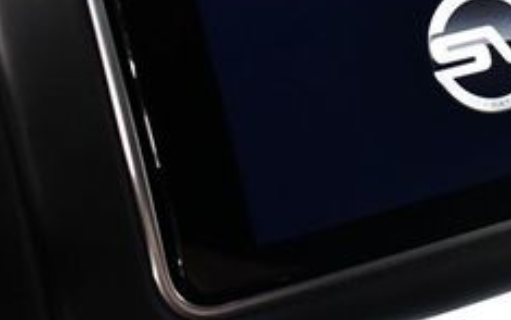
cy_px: -13
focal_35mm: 100
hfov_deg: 20.3
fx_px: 1393
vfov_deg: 12.9
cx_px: 465
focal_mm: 18
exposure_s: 1/125
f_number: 3.5
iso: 2800
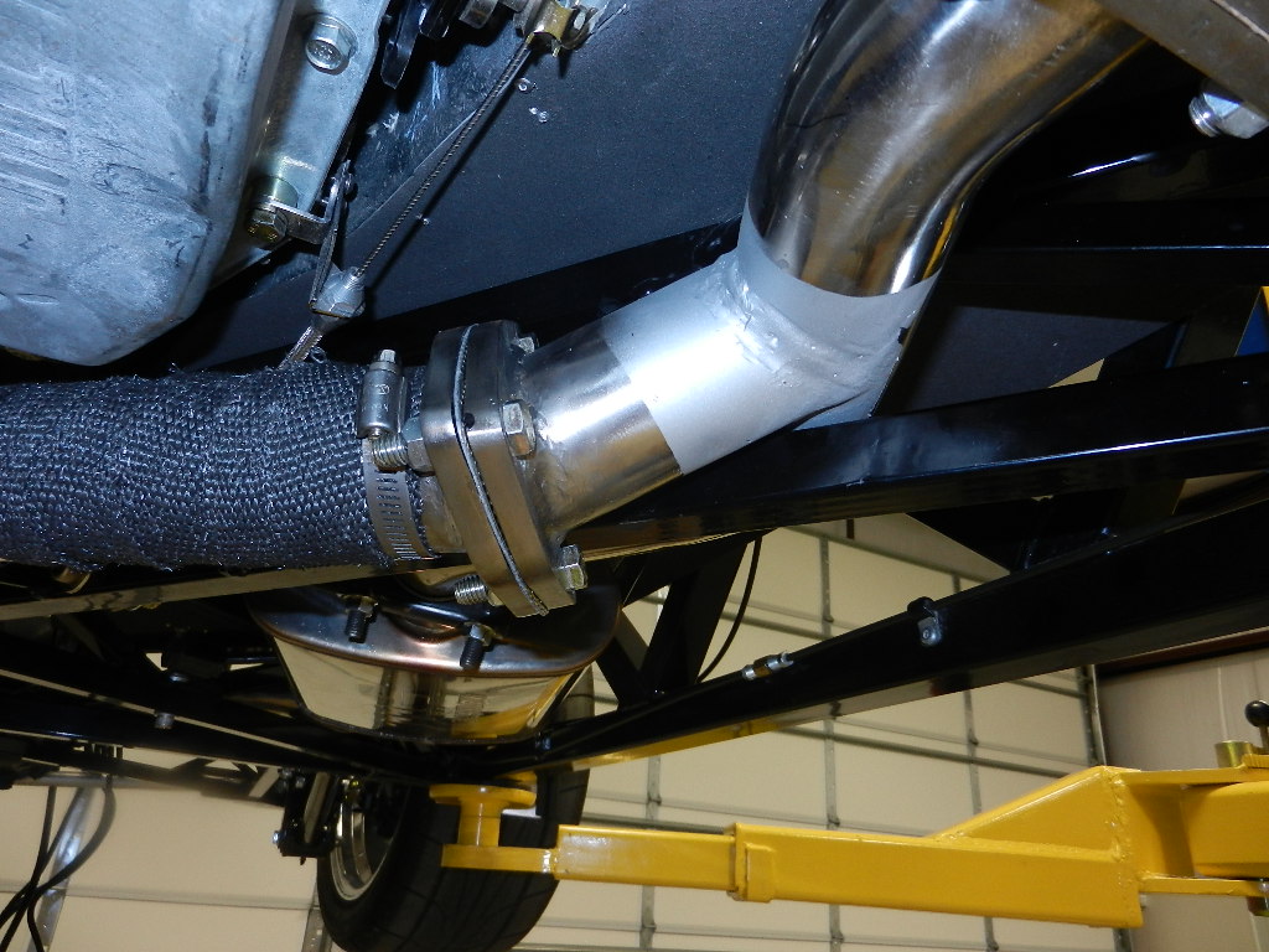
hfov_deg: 69.4
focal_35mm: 25
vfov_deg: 54.9
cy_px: 476
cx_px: 634
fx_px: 916
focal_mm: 4.5
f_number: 3.5
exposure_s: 1/30
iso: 200
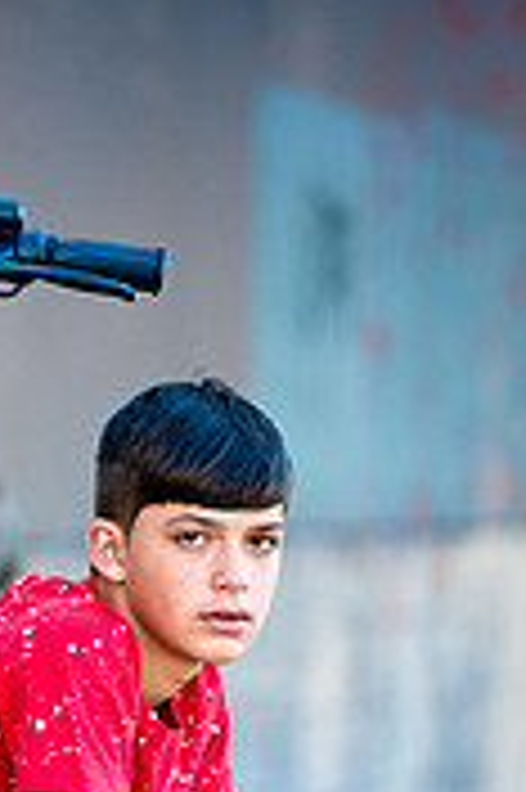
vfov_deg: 4.0
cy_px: 958
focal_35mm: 511
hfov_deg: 2.7
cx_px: 25
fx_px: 11221
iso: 320
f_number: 4
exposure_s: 1/200
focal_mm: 200
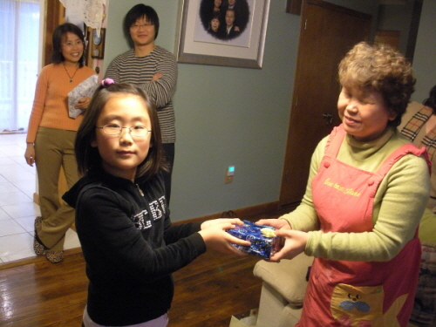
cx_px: 218
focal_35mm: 36
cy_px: 164
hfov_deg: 51.4
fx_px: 453
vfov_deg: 39.7
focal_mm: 6.3
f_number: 3.5
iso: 400
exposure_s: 1/10.6
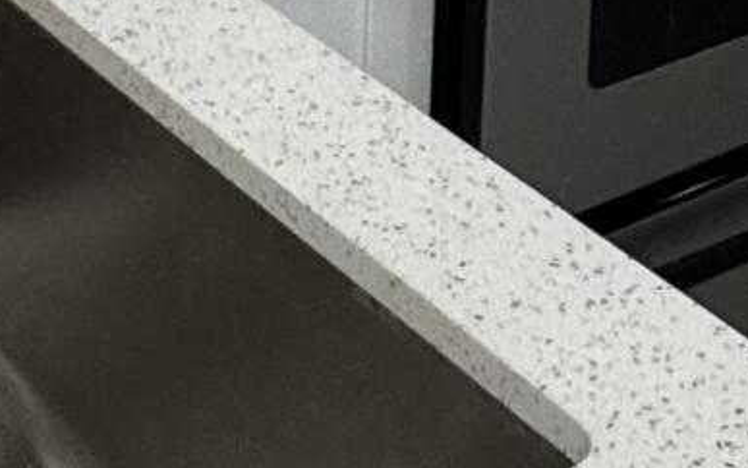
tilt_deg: -2.9
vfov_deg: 9.2
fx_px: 2345
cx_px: 752
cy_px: -930
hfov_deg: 17.7
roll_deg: -4.0
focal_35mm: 115
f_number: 2.2
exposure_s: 1/120
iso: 125
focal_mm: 2.22
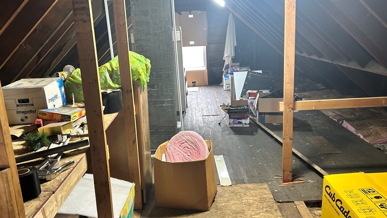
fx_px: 328
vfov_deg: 36.6
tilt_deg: -15.3
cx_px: 188
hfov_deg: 61.0
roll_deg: +5.1
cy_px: 128
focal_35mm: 32
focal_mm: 5.7
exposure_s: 1/60
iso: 125
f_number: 1.5
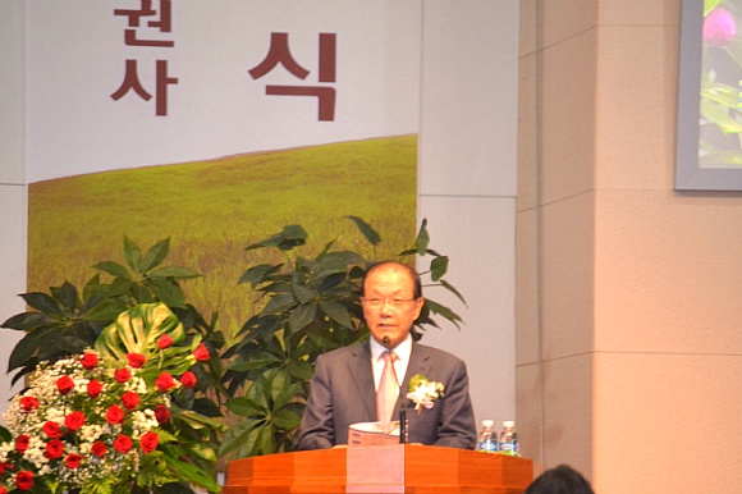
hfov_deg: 6.9
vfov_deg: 4.6
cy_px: 247
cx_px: 371
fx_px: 6180
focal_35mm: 300
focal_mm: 200
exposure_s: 1/60
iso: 2800
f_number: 5.6
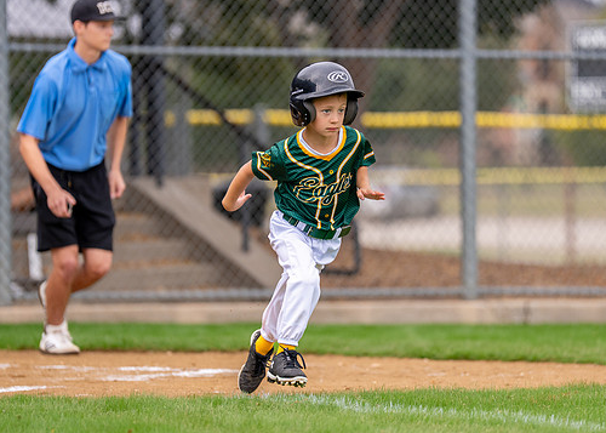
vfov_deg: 4.4
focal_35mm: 326
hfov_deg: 6.2
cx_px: 319
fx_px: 5610
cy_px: 193
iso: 250
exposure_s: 1/1600
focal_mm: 200
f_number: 2.8
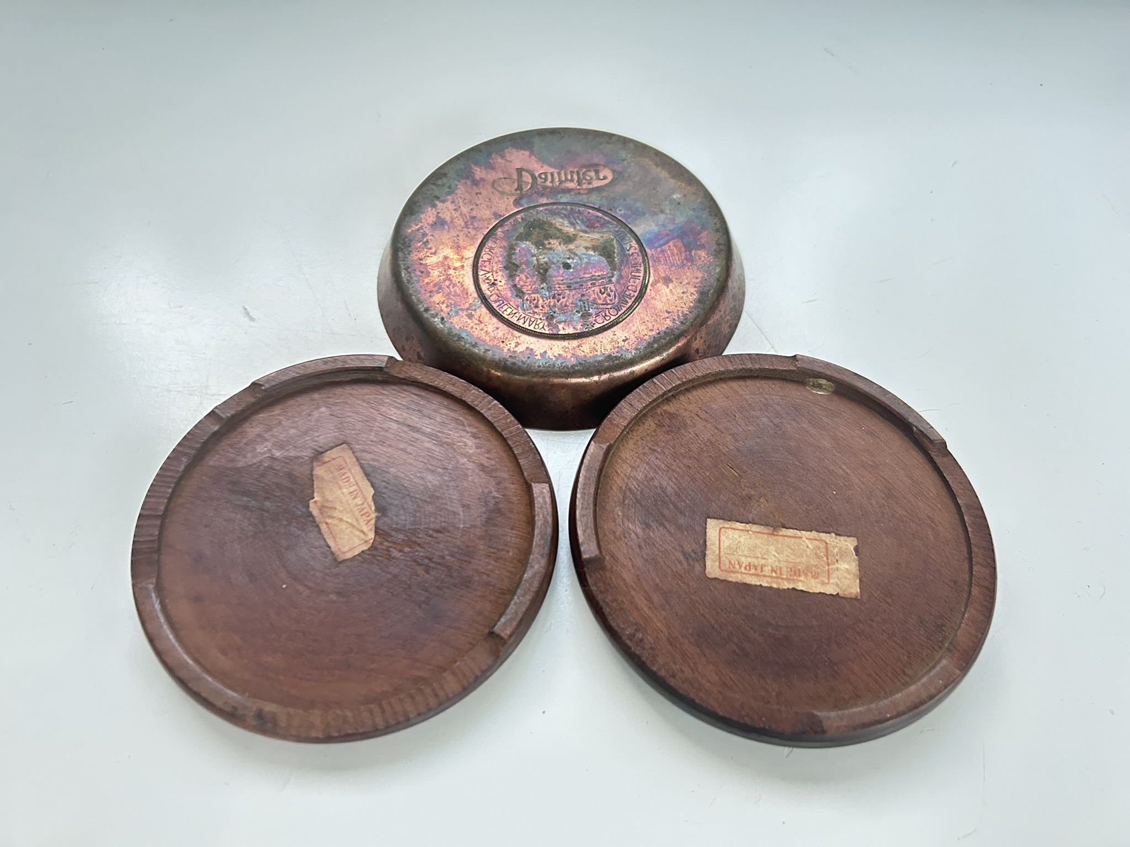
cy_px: 424
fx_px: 849
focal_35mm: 26
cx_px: 565
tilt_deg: -59.1
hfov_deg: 67.3
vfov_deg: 53.1
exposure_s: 1/48
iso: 500
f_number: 1.5
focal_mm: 5.7
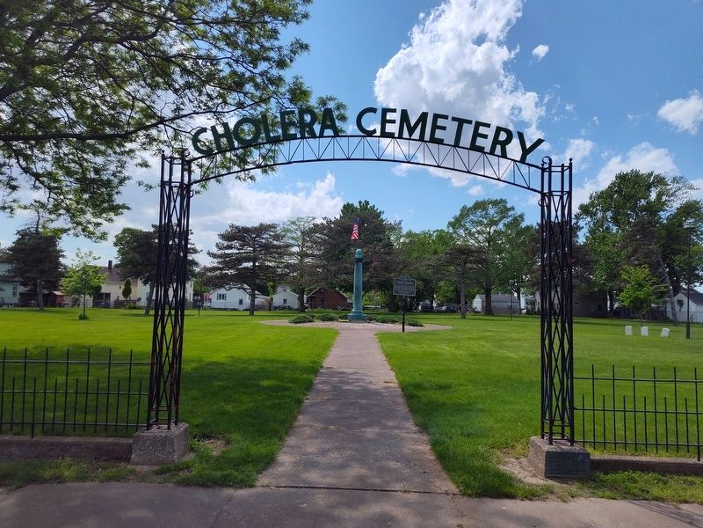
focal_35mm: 23
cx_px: 352
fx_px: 467
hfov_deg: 73.9
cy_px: 264
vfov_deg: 58.9
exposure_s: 1/3157
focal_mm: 5.56
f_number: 1.8
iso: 100
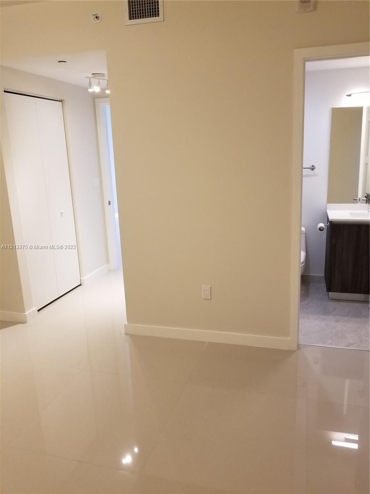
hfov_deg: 53.1
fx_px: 371
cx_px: 185
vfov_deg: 67.3
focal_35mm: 26
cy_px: 247
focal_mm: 4.25
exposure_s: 1/30
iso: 160
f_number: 1.7
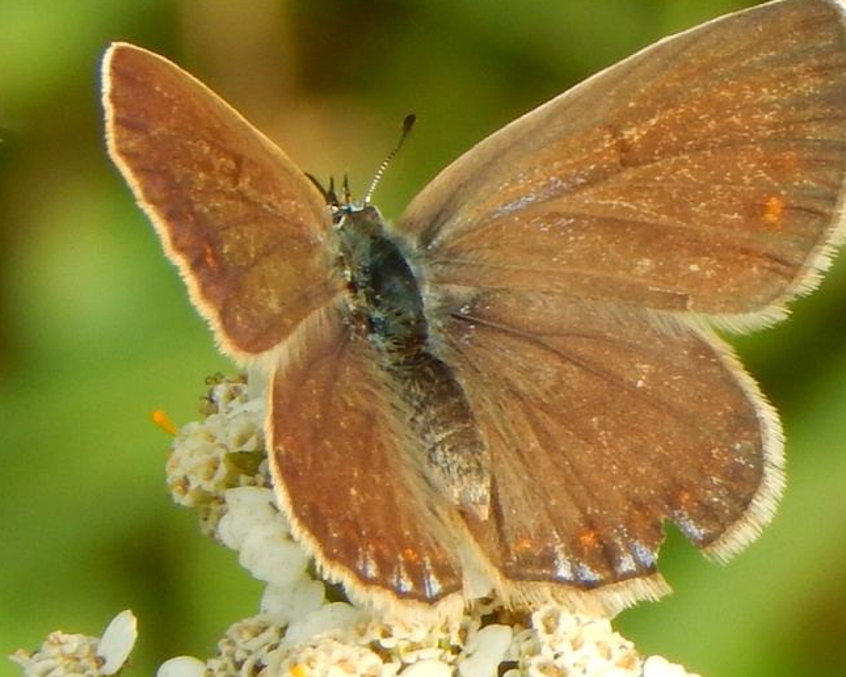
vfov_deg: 3.5
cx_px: 555
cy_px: 286
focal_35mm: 447
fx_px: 11192
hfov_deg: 4.3
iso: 125
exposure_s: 1/160
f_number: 5.7
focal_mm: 62.2
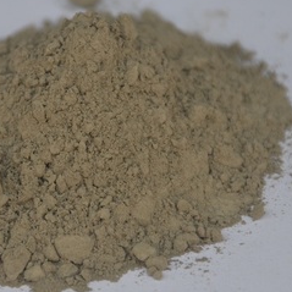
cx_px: 77
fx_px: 4323
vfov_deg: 3.9
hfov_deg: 3.9
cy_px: 125
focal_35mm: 453
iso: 400
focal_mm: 170
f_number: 5.6
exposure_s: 1/800
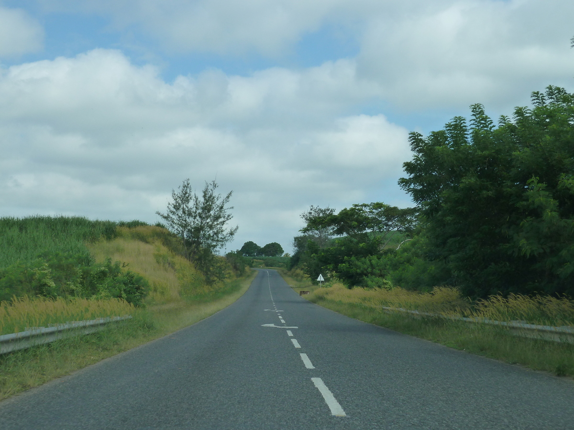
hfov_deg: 32.7
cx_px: 287
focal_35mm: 59
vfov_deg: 24.8
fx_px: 978
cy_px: 215
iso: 125
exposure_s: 1/500
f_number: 4.5
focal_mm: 9.7
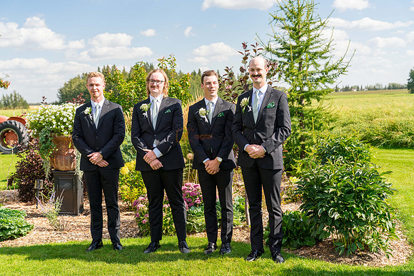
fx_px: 518
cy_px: 138
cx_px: 207
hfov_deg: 43.6
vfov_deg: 29.9
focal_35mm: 45
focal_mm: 45
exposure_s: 1/2000
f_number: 4
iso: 400
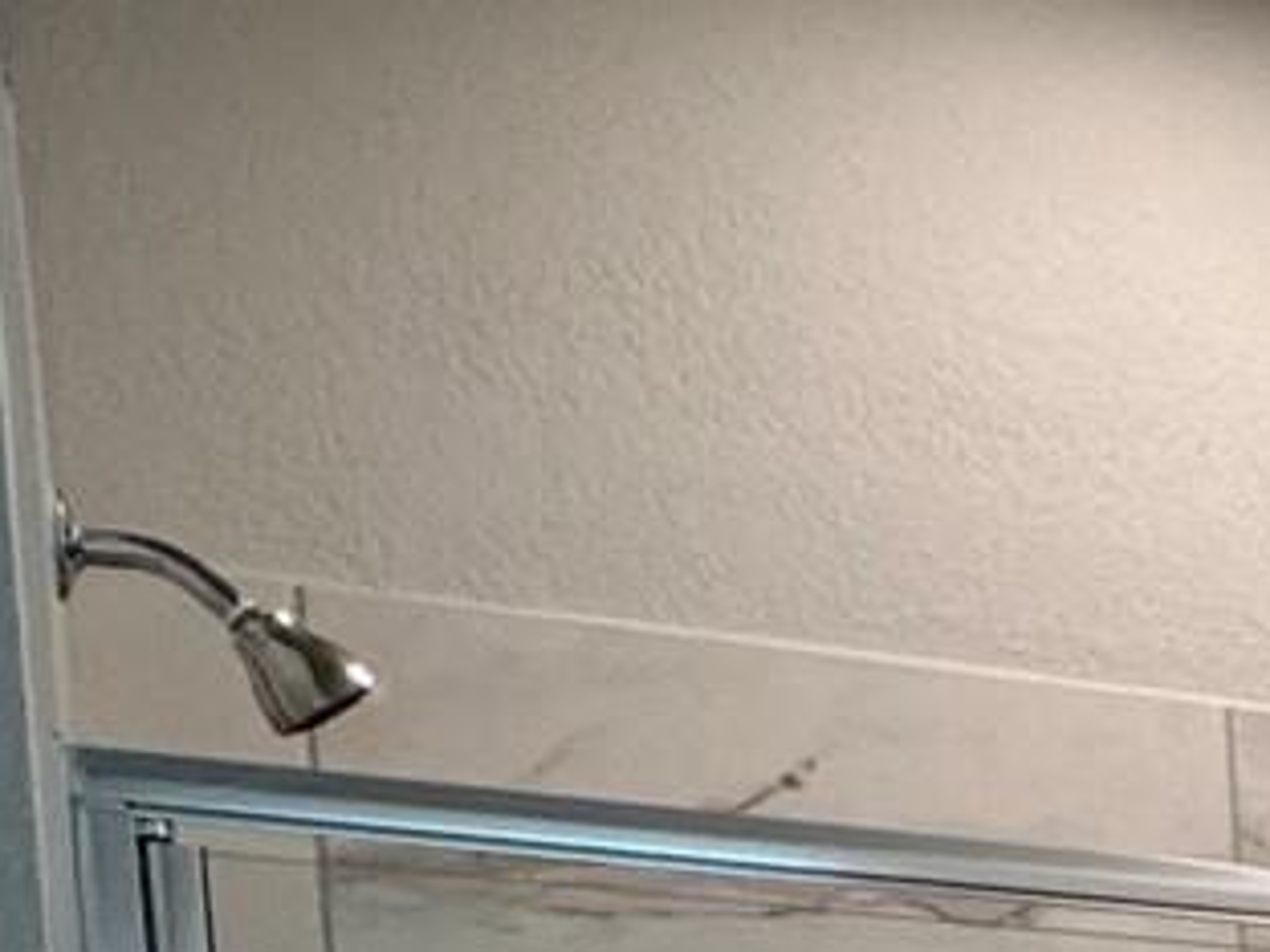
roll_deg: +1.6
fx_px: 3375
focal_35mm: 92
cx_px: 2723
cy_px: 1888
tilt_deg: -5.4
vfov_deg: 13.7
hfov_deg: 15.6
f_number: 2.2
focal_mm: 2.22
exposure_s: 1/120
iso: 200
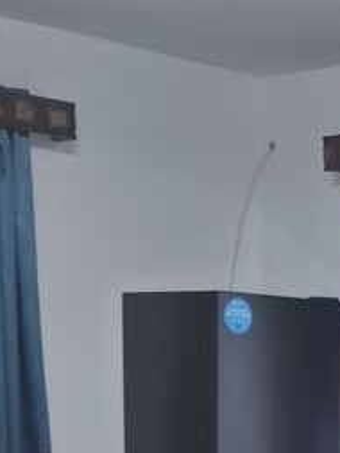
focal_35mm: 93
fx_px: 1217
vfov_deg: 18.6
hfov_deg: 15.4
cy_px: 684
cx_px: 395
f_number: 1.8
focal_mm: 5.54
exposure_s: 1/100
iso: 200
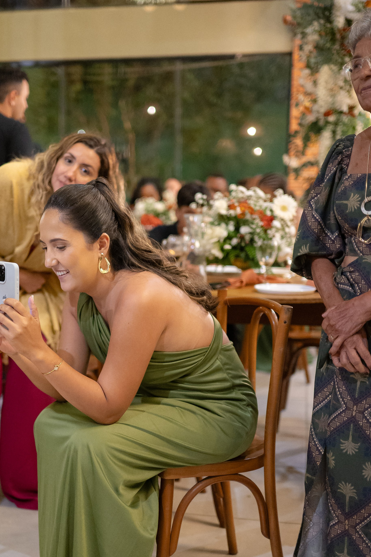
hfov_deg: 25.8
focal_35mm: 52
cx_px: 109
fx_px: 804
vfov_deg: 38.1
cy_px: 319
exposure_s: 1/320
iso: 4000
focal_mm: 35
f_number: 1.4
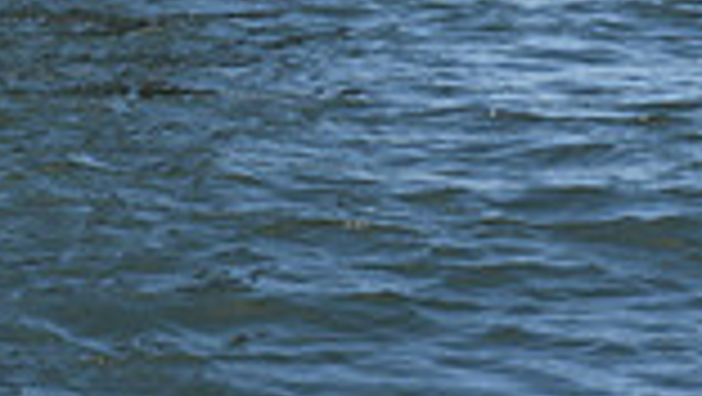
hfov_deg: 7.9
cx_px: -88
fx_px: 5067
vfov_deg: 4.3
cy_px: -814
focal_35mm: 272
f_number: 9
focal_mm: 70
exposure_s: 1/1000
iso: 320
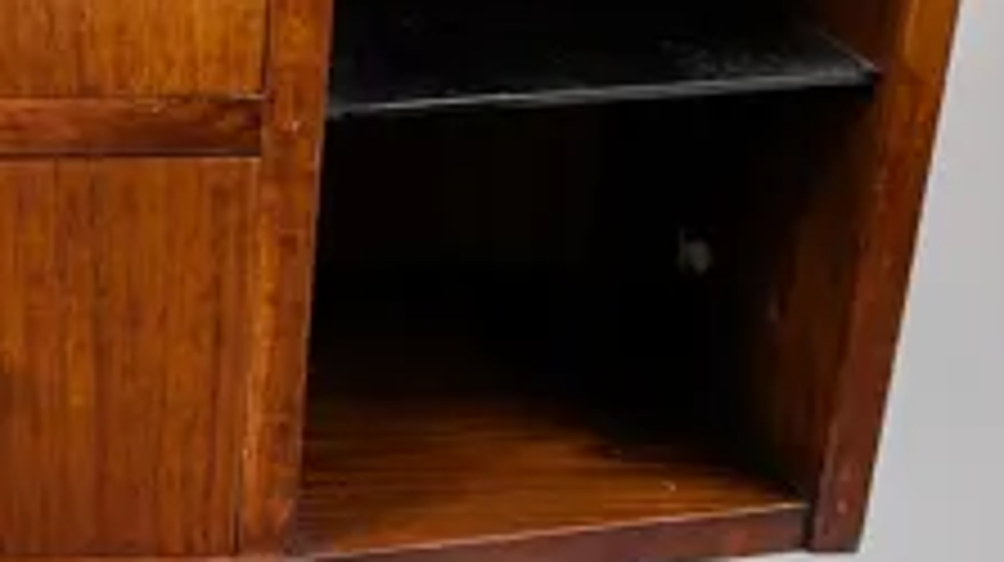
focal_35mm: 94
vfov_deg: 12.8
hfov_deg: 21.3
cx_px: -171
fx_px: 2500
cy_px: 481
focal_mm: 4.53
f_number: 1.7
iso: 49
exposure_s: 1/50
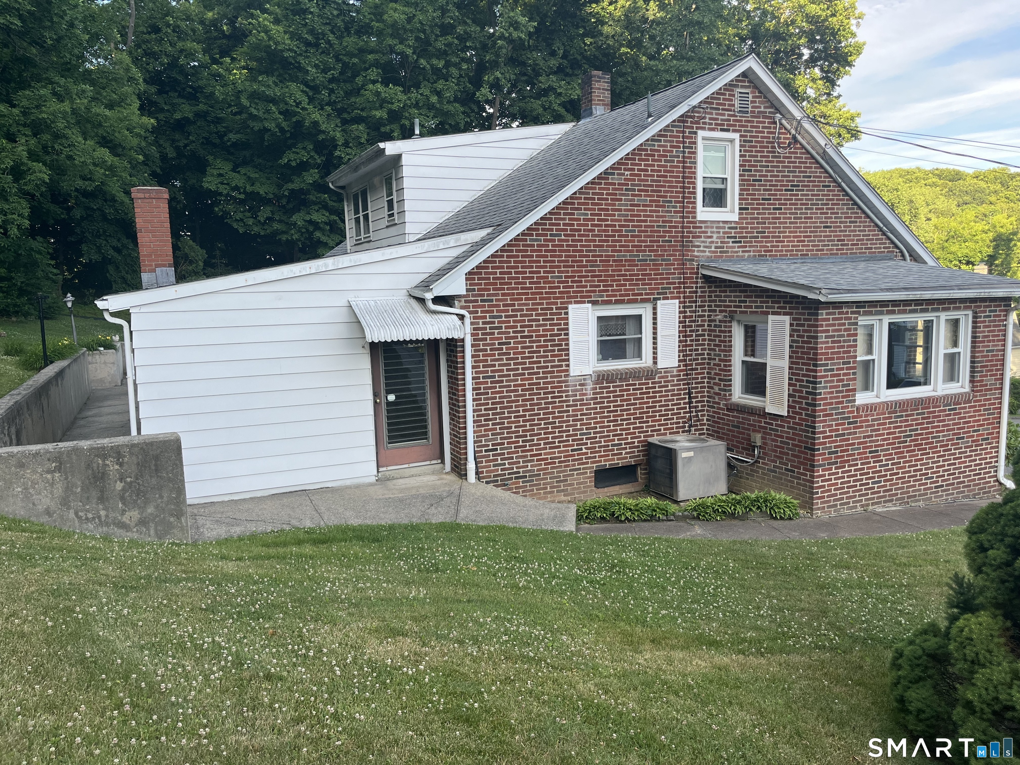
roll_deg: +2.4
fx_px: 766
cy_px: 382
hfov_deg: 67.3
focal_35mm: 26
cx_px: 510
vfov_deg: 53.1
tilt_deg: -6.9
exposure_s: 1/390
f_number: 1.6
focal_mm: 5.1
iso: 50
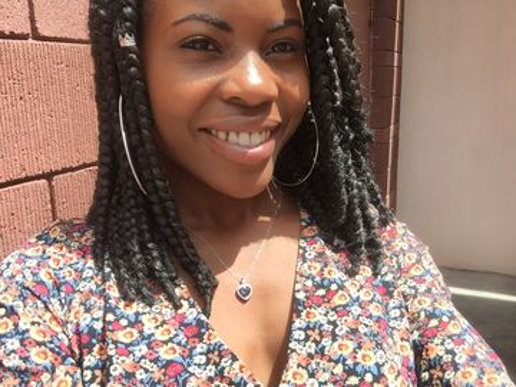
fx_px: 462
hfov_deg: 58.4
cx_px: 258
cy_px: 194
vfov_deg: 45.4
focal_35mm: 31
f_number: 2.2
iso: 32
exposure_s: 1/192
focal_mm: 2.65
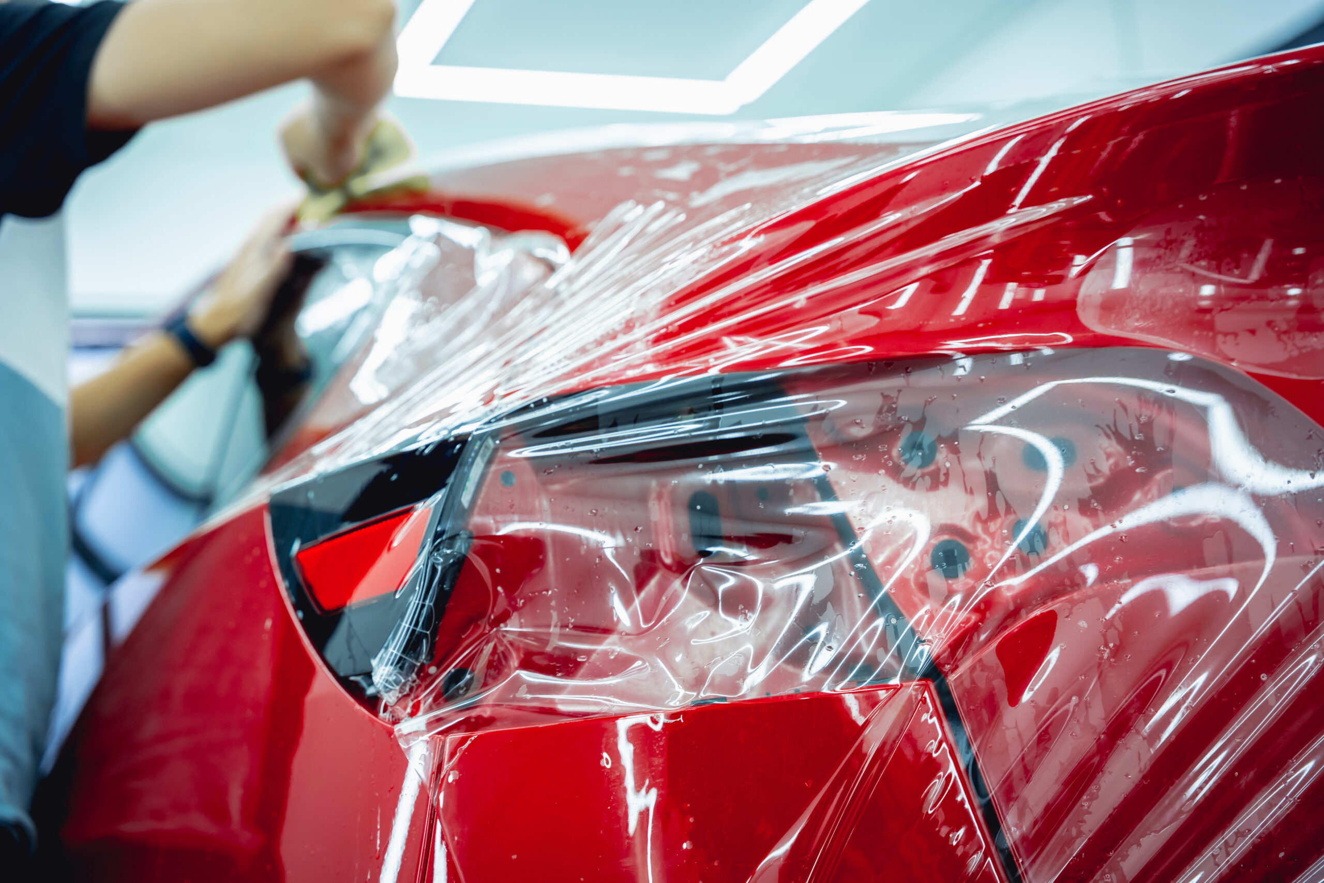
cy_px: 442
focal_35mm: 48
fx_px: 1765
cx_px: 662
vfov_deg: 28.1
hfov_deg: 41.1
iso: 320
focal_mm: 48
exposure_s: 1/160
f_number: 3.5
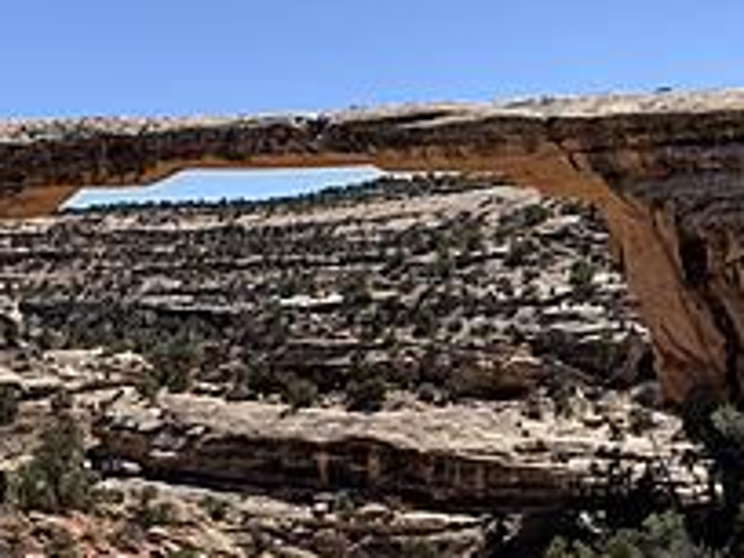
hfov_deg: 37.0
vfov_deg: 28.1
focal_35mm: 51
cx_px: 230
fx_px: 1096
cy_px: 423
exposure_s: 1/1916
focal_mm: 4.25
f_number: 1.8
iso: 25
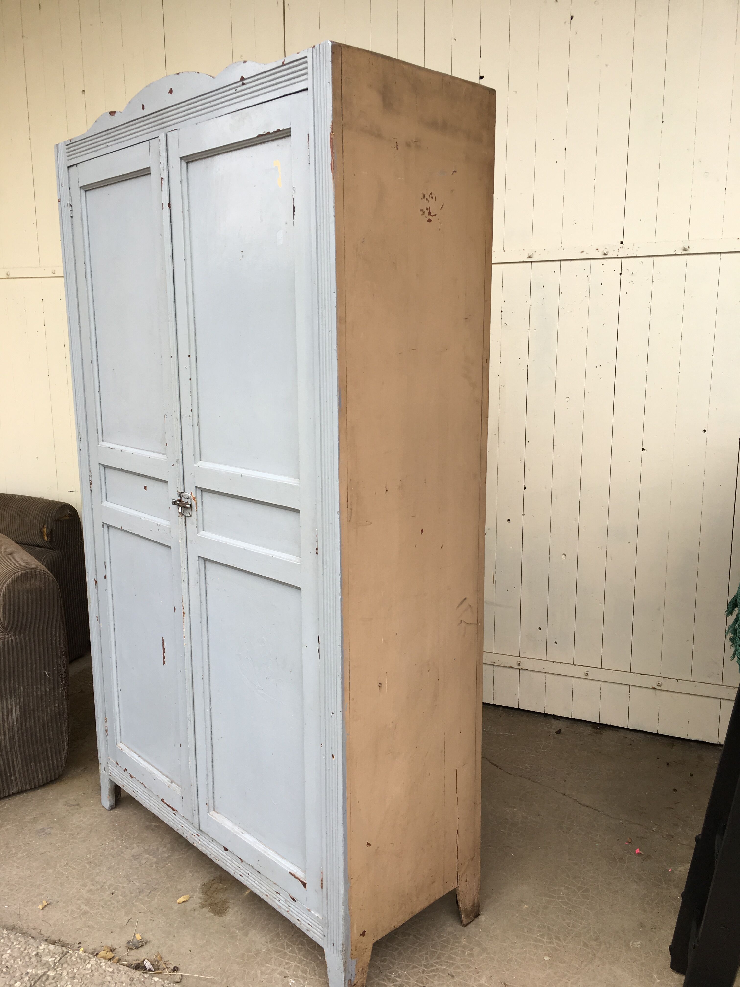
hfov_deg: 48.2
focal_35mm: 29
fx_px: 827
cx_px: 370
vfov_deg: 61.7
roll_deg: +0.1
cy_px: 494
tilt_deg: -8.9
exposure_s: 1/101
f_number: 2.2
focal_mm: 4.15
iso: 25
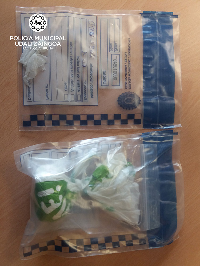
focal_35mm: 28
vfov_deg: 63.4
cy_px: 133
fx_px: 216
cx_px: 100
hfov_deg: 49.7
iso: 100
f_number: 1.9
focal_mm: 3.7
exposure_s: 1/33
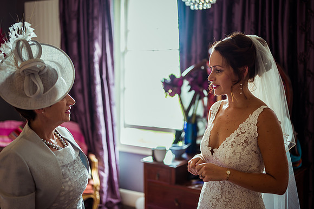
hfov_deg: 39.6
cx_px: 157
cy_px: 104
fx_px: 436
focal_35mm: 50
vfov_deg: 27.0
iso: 110
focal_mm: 50
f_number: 1.8
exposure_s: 1/40
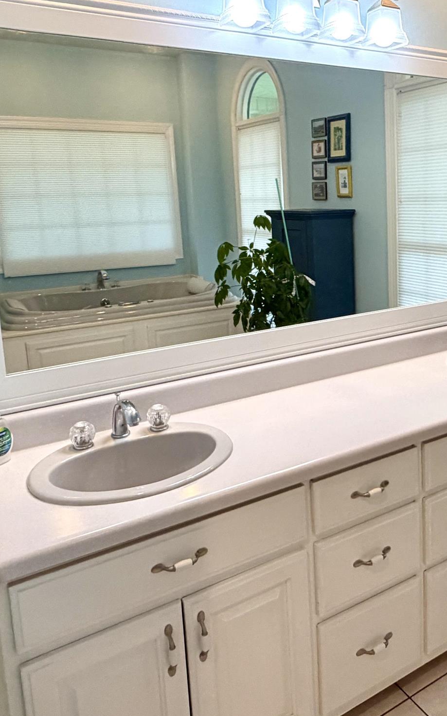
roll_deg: +2.3
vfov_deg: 60.7
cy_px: 286
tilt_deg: -6.8
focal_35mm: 31
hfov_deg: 39.5
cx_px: 335
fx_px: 604
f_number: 2.2
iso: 250
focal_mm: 2.22
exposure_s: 1/120
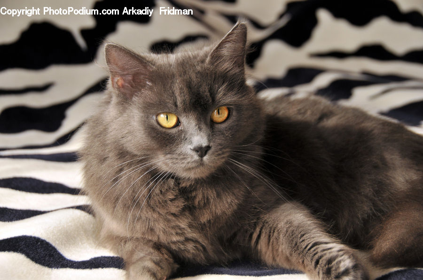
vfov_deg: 15.1
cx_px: 212
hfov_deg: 22.7
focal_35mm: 90
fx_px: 1056
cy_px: 140
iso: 200
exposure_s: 1/40
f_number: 5
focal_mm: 60
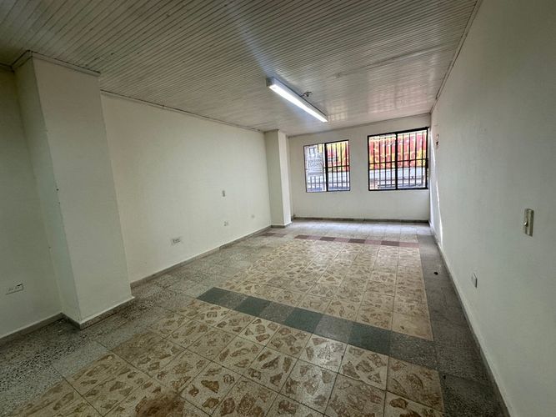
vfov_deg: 85.7
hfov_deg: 102.1
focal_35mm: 14
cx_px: 278
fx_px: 225
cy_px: 208
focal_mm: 2.22
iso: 160
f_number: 2.2
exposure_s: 1/120
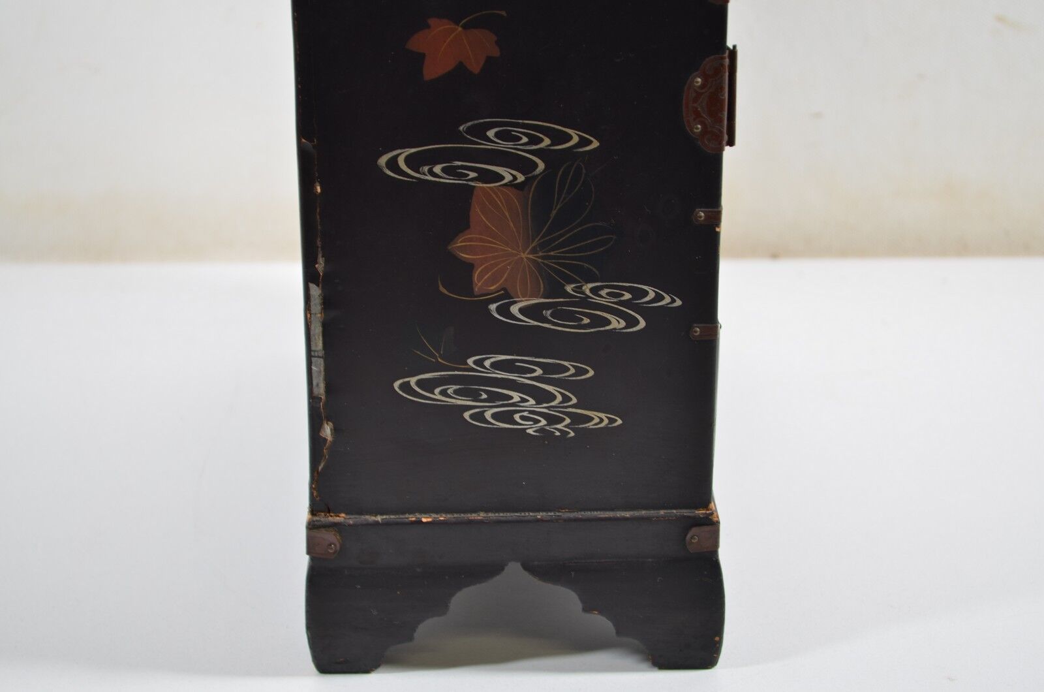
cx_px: 522
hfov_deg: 24.7
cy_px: 346
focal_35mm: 82
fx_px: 2388
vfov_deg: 16.5
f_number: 5.6
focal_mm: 55
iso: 100
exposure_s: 1/20
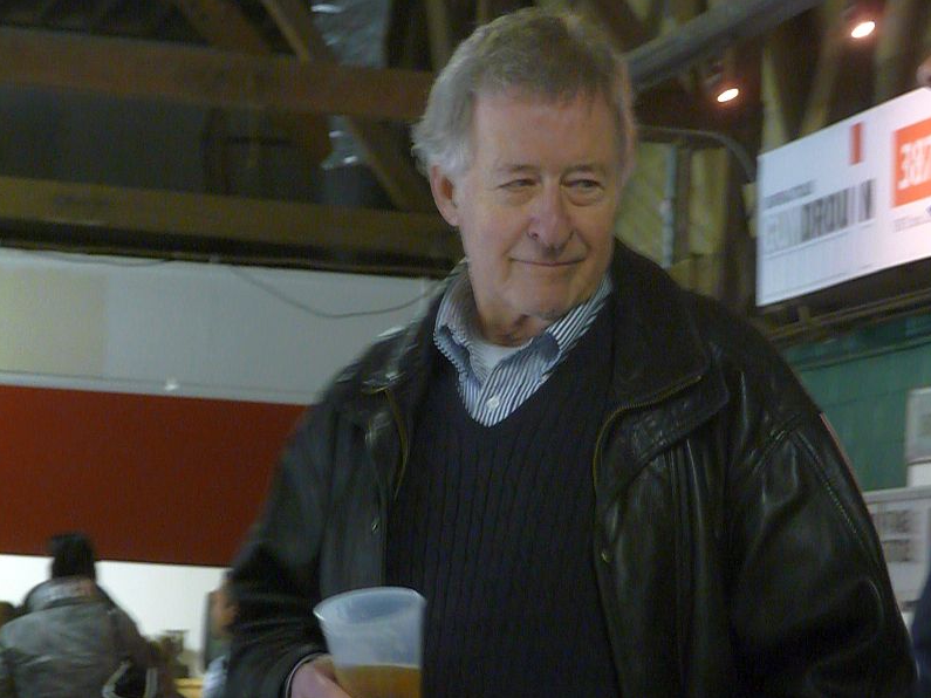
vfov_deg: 9.3
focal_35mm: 159
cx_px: 465
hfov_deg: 12.4
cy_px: 350
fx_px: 4276
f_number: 4.8
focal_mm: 27.1
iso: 800
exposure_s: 1/8
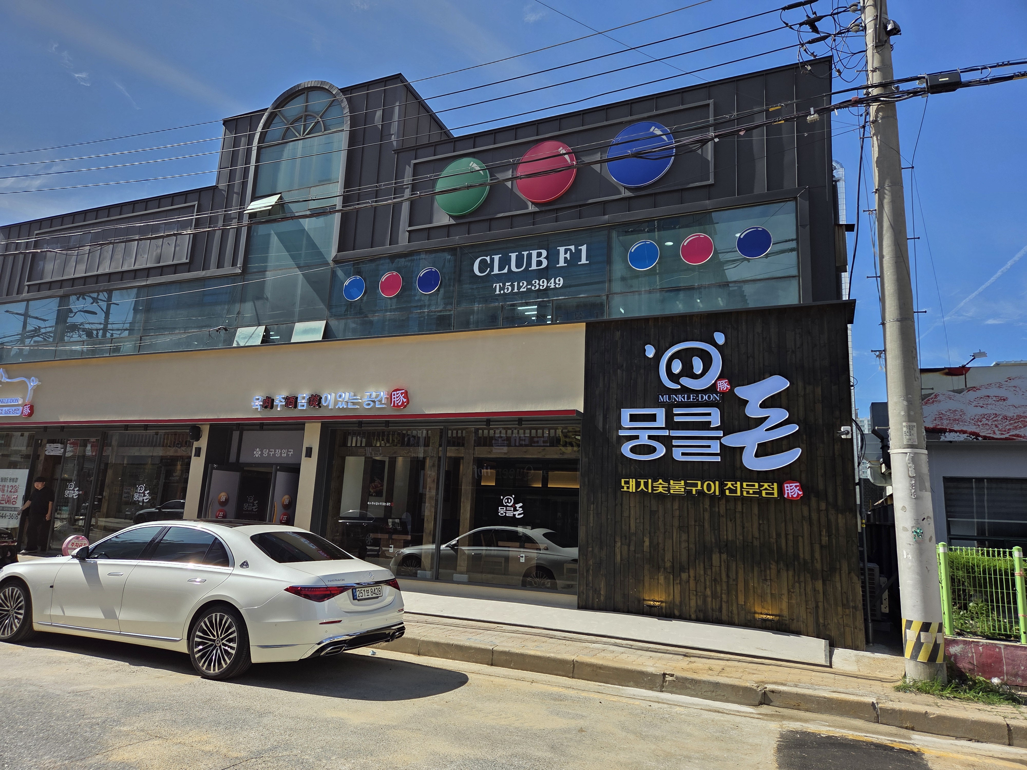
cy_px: 385
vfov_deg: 58.9
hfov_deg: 73.9
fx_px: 682
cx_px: 514
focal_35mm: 23
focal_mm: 5.4
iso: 80
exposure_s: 1/3203
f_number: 1.8
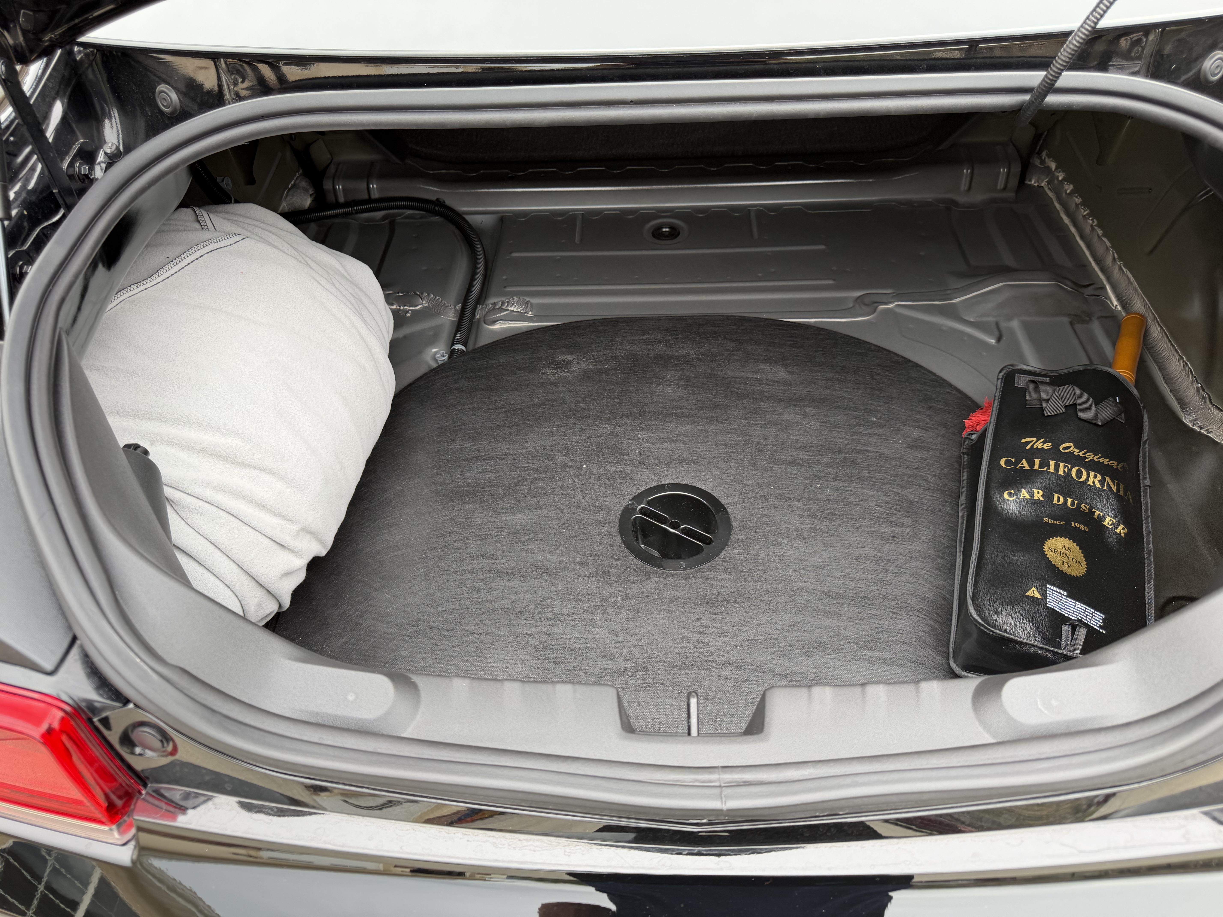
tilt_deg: -45.9
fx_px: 848
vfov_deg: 56.8
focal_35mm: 24
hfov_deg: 71.6
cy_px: 458
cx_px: 612
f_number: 1.78
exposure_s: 1/193
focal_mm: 6.76
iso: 80
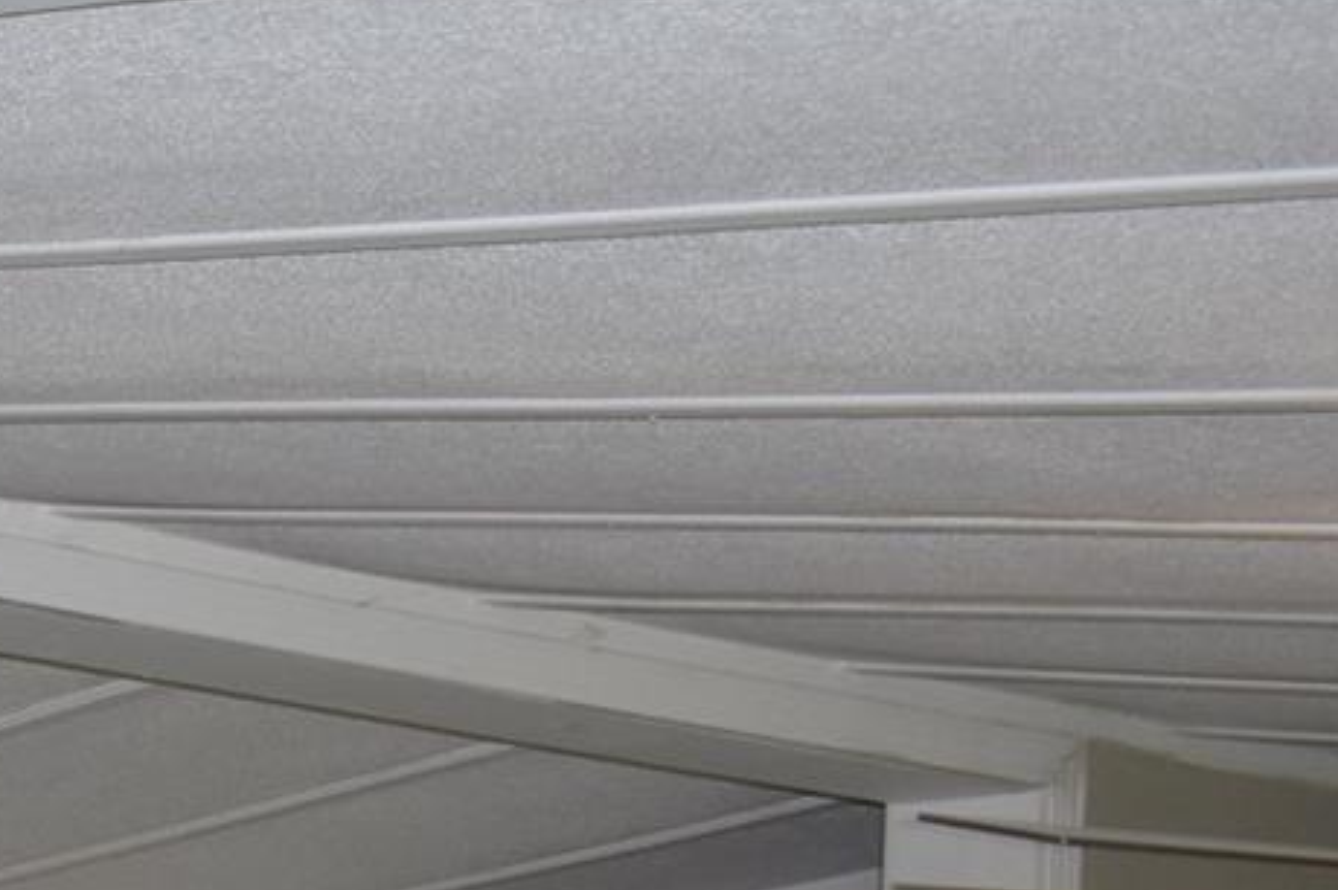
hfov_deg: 11.9
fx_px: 5459
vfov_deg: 8.9
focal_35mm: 147
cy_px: 1665
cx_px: -1626
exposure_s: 1/125
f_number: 5.6
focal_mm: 22
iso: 450
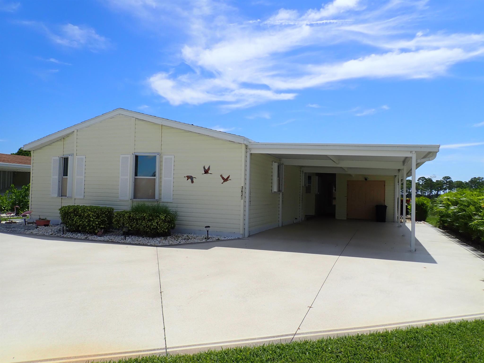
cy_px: 182
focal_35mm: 25
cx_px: 242
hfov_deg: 69.4
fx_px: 350
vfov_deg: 54.9
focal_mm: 4.5
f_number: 8
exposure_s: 1/320
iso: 100
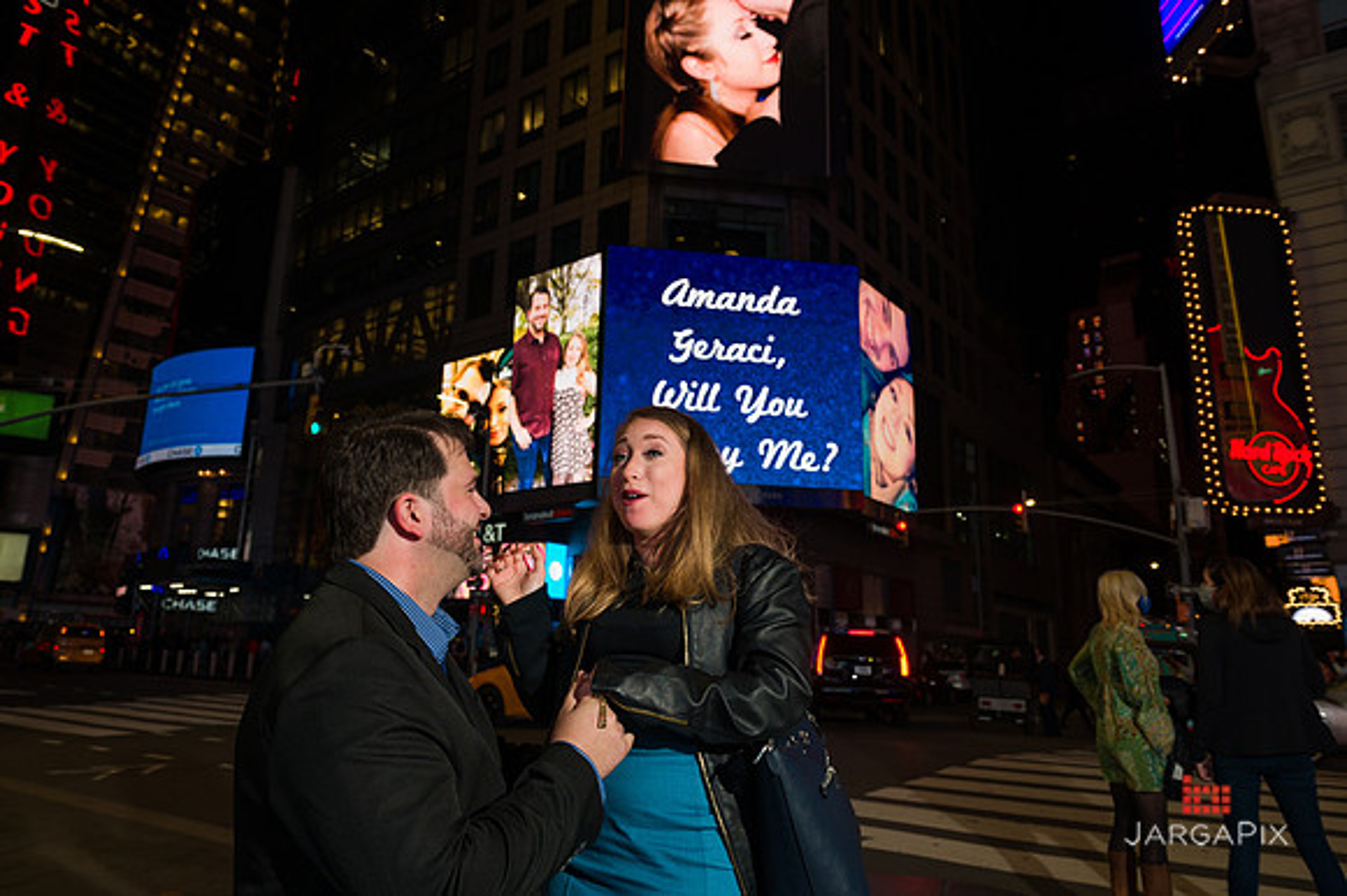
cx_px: 674
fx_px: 897
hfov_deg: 73.8
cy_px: 448
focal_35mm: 24
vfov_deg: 53.1
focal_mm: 24
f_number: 5.6
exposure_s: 1/200
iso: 500
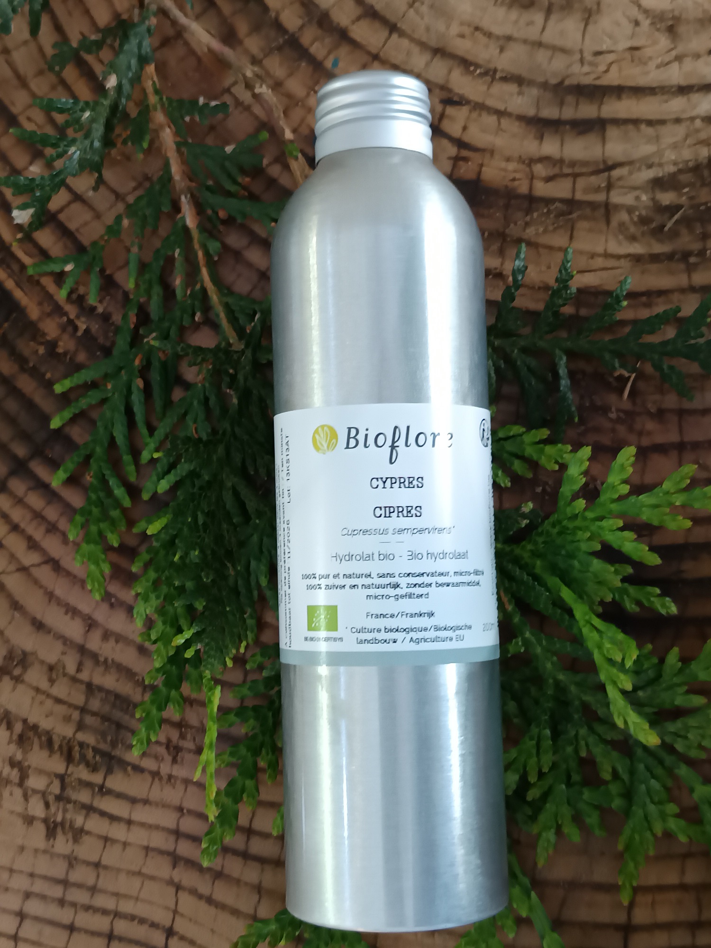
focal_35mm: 24
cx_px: 356
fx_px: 657
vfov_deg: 71.6
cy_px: 474
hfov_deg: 56.8
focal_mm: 5.31
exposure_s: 1/25
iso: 1218
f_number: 1.7
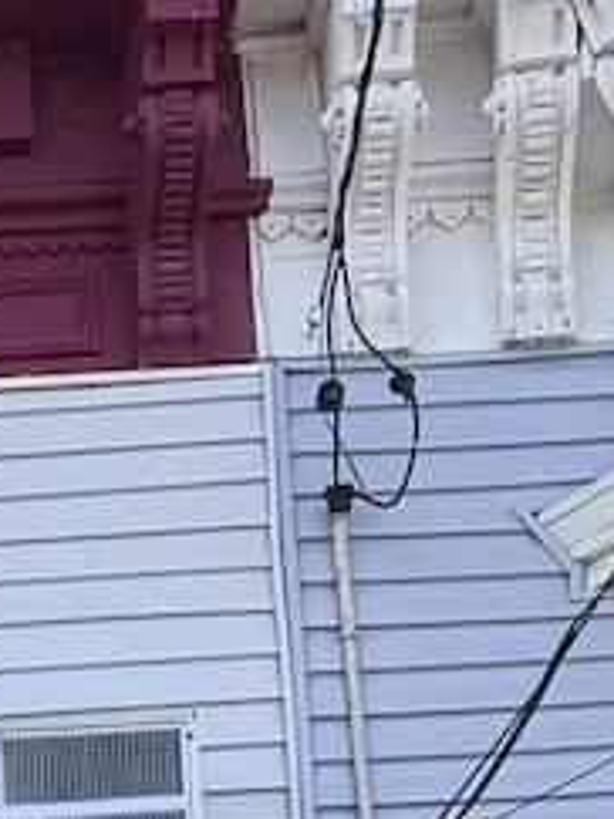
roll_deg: +0.5
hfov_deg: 7.2
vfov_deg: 9.1
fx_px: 4497
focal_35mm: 190
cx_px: -1022
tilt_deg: +13.0
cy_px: 2130
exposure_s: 1/1230
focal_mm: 6.76
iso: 100
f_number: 1.78
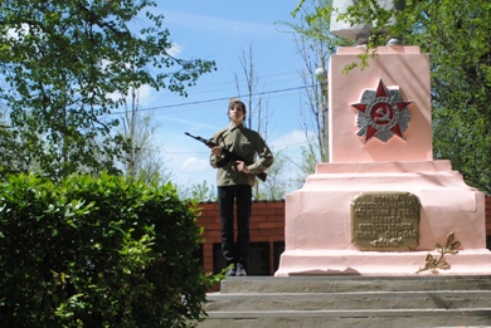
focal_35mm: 69
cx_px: 329
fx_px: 942
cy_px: 204
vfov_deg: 19.8
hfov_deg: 29.0
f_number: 8
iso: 100
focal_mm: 28
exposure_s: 1/250
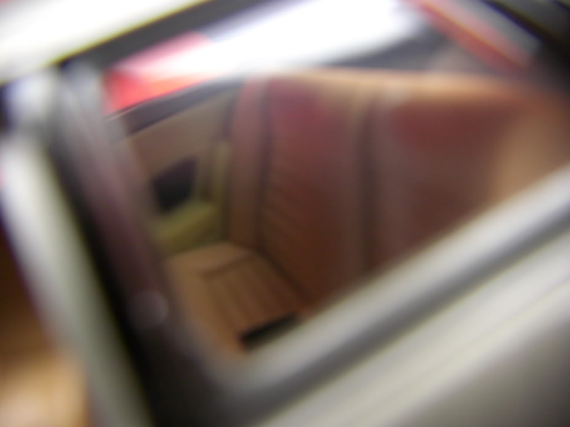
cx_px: 285
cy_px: 214
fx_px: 626
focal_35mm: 38
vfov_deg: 37.7
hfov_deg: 49.0
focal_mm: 6.3
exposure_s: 1/30
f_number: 3.4
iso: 200
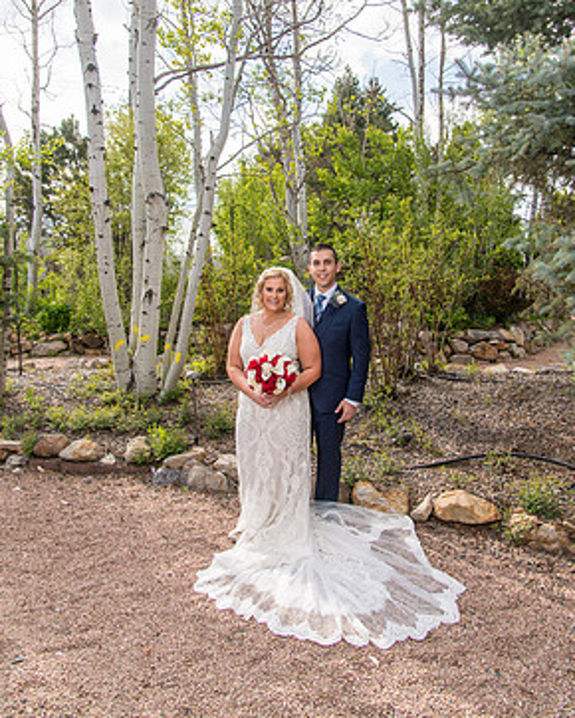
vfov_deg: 61.5
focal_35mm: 28
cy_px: 280
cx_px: 293
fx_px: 595
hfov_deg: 51.6
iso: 80
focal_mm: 24
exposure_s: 1/250
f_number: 5
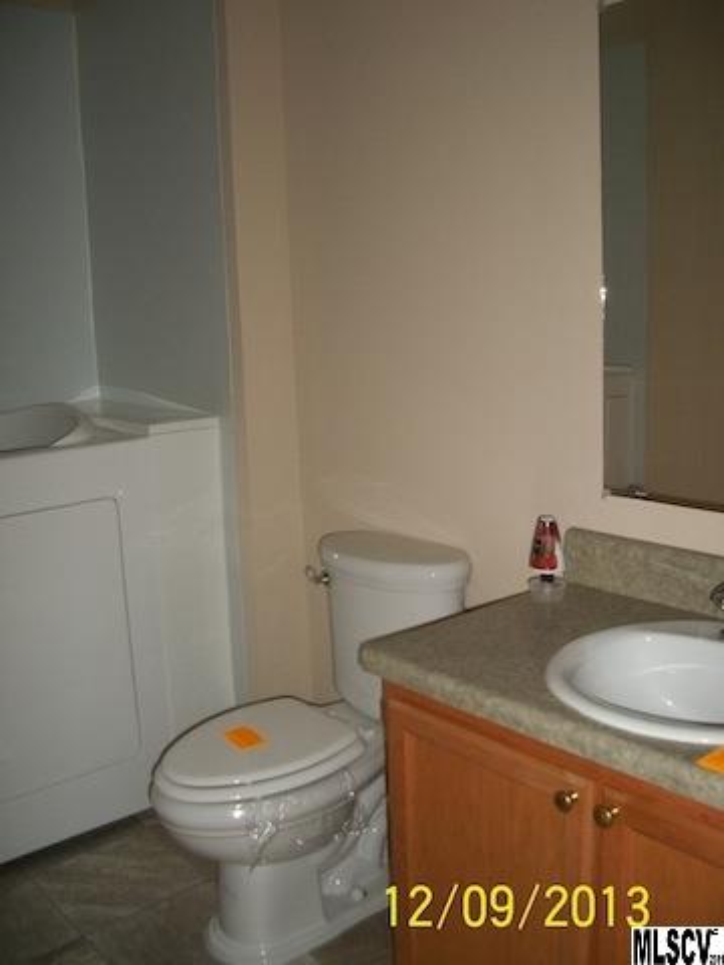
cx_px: 362
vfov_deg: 52.6
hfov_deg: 40.7
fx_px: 976
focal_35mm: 35
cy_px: 482
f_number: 3.1
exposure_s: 1/125
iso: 200
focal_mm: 6.3
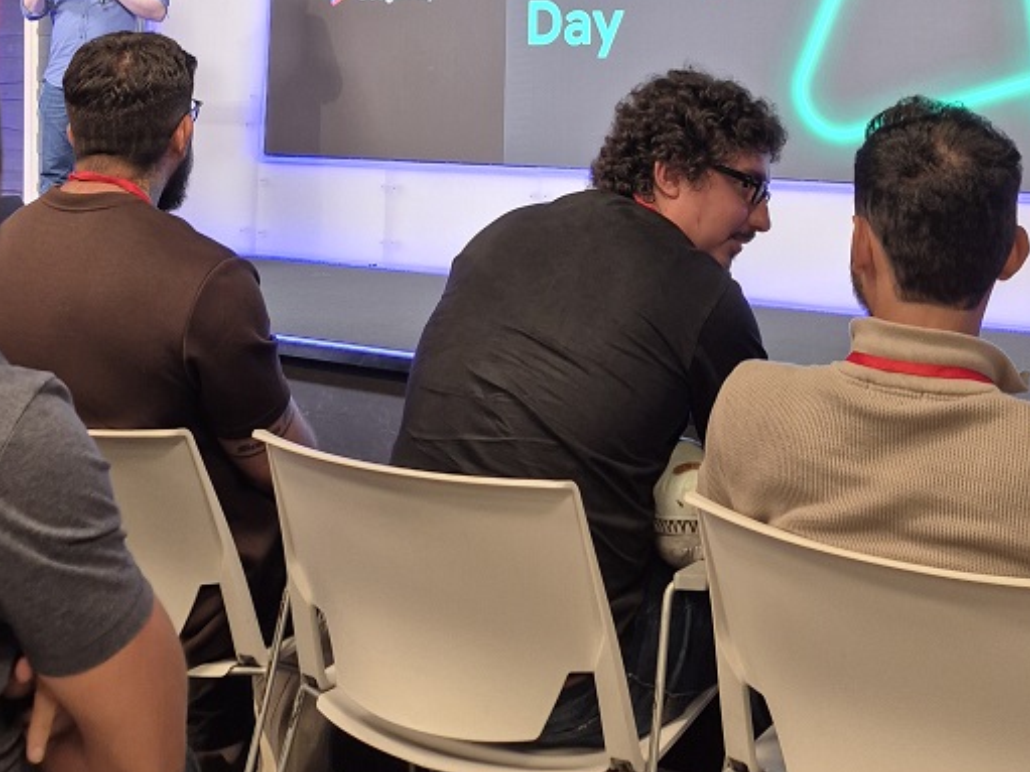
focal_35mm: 36
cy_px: 204
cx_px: 476
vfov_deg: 38.7
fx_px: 1071
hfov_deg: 51.3
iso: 320
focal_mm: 5.4
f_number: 1.8
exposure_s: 1/59
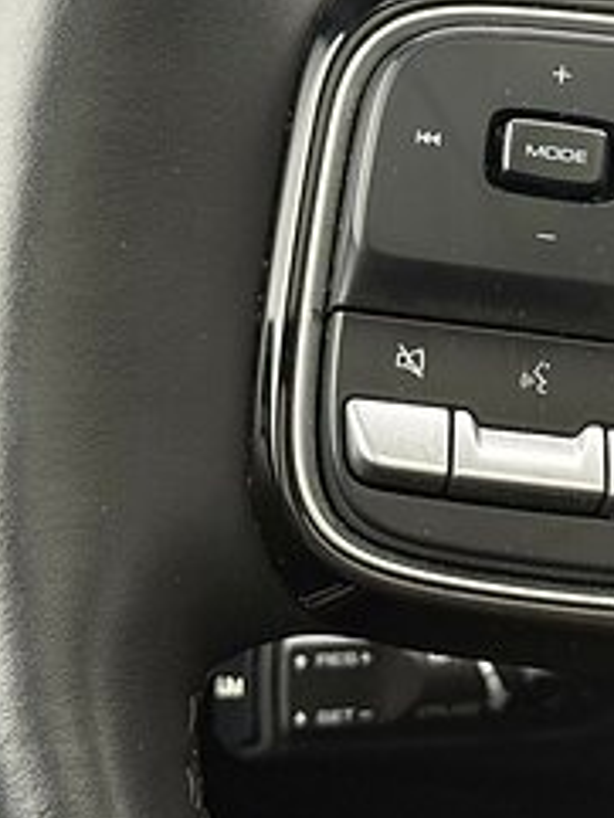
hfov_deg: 13.5
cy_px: 251
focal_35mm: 109
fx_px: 2576
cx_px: 539
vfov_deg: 18.0
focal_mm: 6.76
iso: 160
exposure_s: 1/60
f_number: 1.78
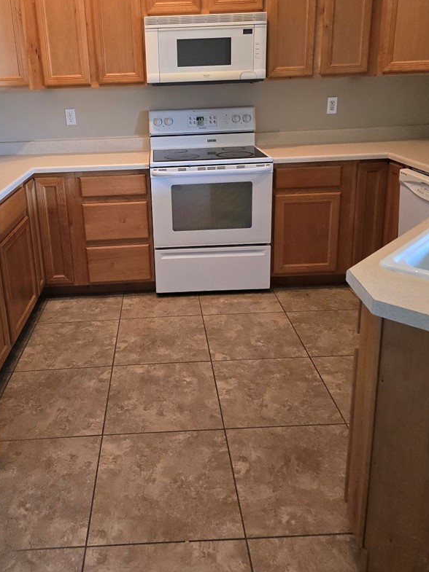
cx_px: 169
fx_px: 496
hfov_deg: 46.5
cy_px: 217
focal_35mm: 30
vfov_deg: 59.3
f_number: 1.7
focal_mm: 6.3
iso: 640
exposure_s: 1/120
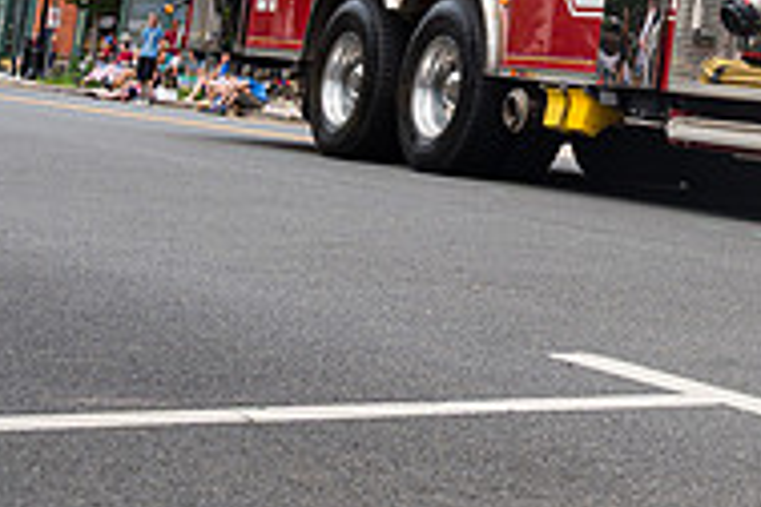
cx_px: 1011
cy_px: -133
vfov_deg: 13.9
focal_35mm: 95
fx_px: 2008
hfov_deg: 19.6
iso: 100
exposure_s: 1/100
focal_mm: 31
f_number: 10
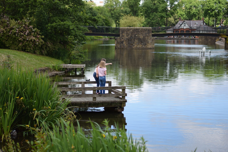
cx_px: 114
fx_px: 475
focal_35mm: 75
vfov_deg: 18.2
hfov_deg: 27.0
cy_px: 76
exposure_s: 1/2000
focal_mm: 50
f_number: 1.8
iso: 100
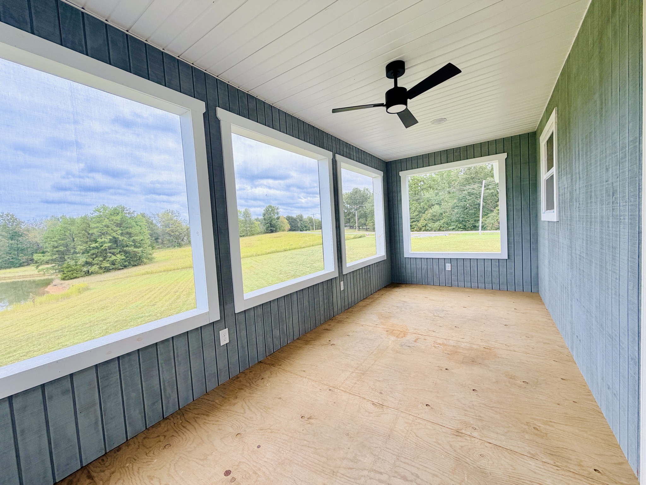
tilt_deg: -3.1
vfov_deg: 85.7
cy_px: 242
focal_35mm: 14
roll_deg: +3.9
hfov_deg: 102.1
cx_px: 323
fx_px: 261
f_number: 2.2
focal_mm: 2.22
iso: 50
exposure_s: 1/203
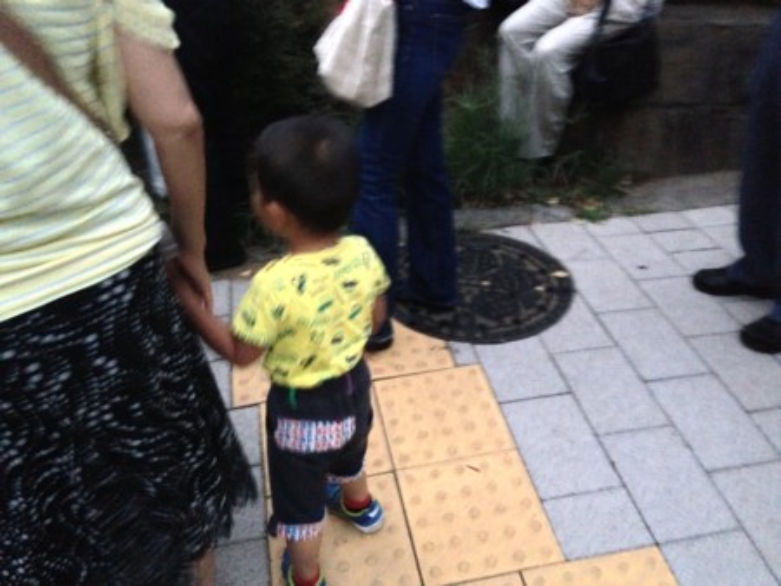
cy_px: 293
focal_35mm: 33
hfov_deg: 55.3
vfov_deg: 43.0
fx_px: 745
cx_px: 390
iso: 800
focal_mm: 4.13
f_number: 2.4
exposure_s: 1/15
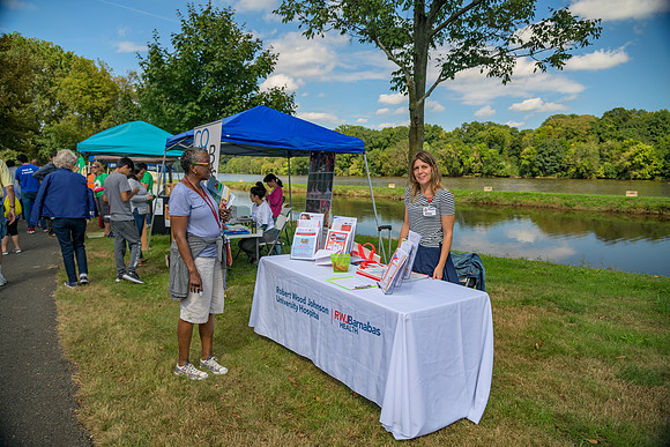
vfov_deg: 53.2
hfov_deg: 73.7
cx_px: 335
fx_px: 447
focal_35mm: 24
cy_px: 224
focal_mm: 24
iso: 64
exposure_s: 1/250
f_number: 4
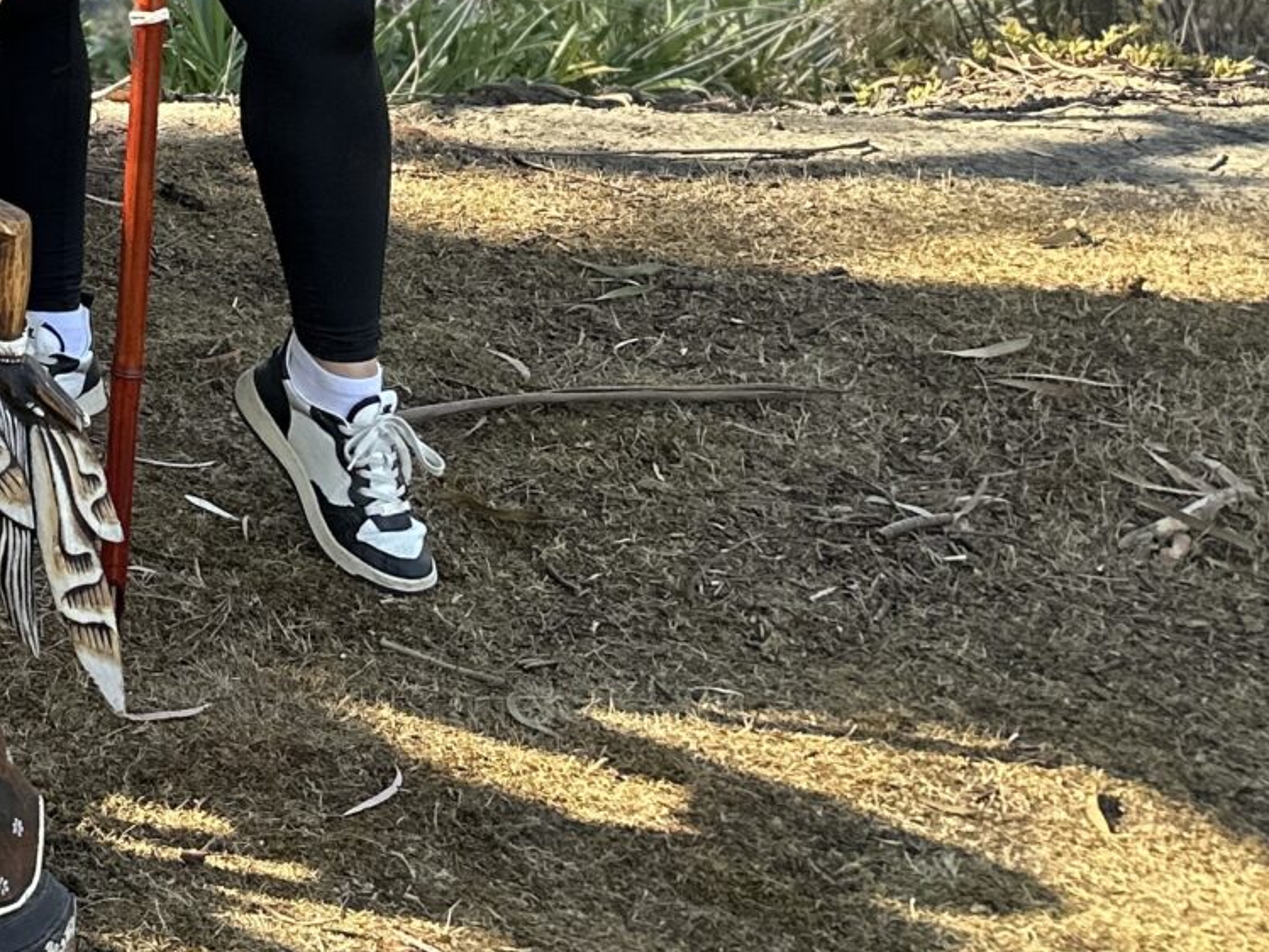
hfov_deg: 19.2
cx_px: -898
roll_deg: +1.7
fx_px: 3007
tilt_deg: -7.0
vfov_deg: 16.6
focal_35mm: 82
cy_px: -401
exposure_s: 1/623
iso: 80
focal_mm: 6.86
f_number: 1.78
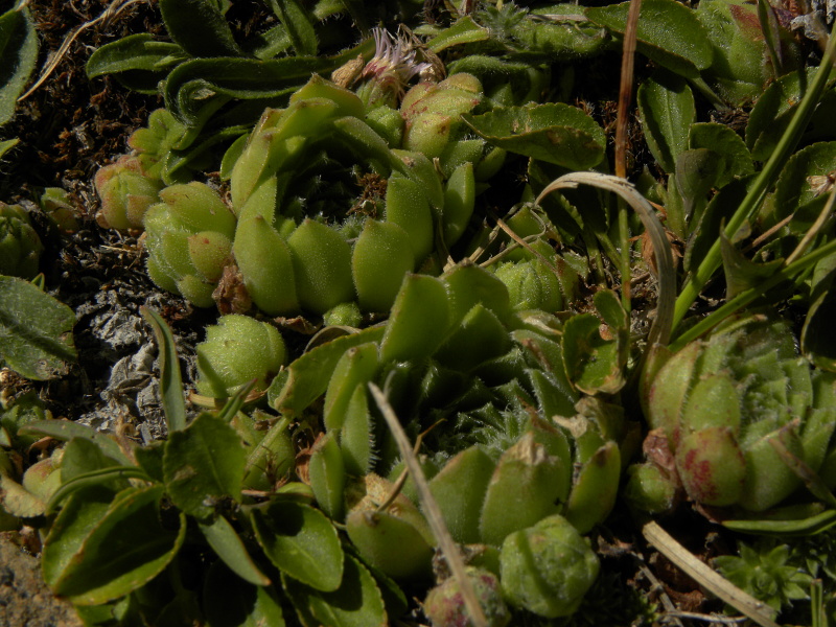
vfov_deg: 19.6
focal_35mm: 75
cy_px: 314
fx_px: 1811
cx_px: 418
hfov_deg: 26.0
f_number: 8
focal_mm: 13.4
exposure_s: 1/500
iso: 64
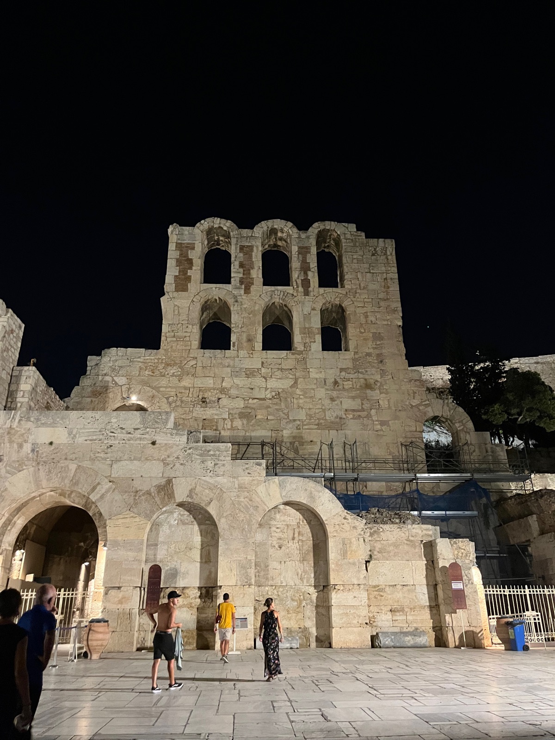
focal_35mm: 26
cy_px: 370
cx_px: 278
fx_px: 556
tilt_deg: +25.9
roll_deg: +1.3
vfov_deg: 67.3
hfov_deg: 53.1
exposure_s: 1/33
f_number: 1.6
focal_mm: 5.1
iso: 640
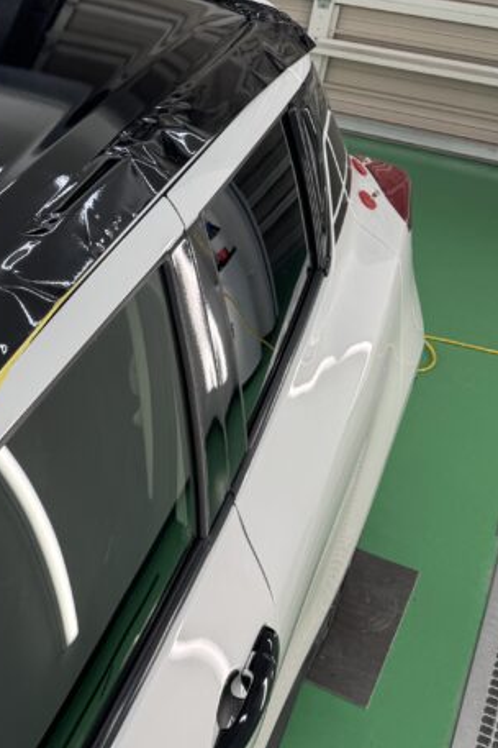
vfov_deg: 35.1
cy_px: 223
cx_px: -233
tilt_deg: -27.6
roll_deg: +0.5
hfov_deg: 20.8
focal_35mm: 56
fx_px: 1162
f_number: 1.78
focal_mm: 6.76
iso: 64
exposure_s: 1/167
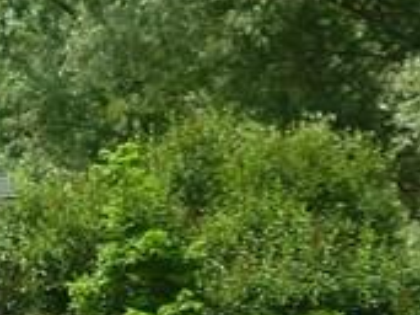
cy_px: 249
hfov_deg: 6.7
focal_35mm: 270
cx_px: -779
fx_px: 3274
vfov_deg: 5.5
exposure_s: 1/400
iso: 100
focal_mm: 8
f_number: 4
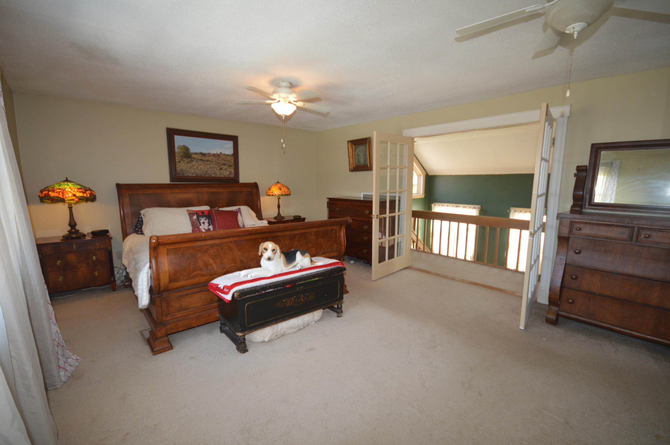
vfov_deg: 77.2
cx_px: 335
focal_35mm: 15
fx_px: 279
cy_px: 222
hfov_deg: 100.4
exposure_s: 1/80
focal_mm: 10
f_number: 4.5
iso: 400
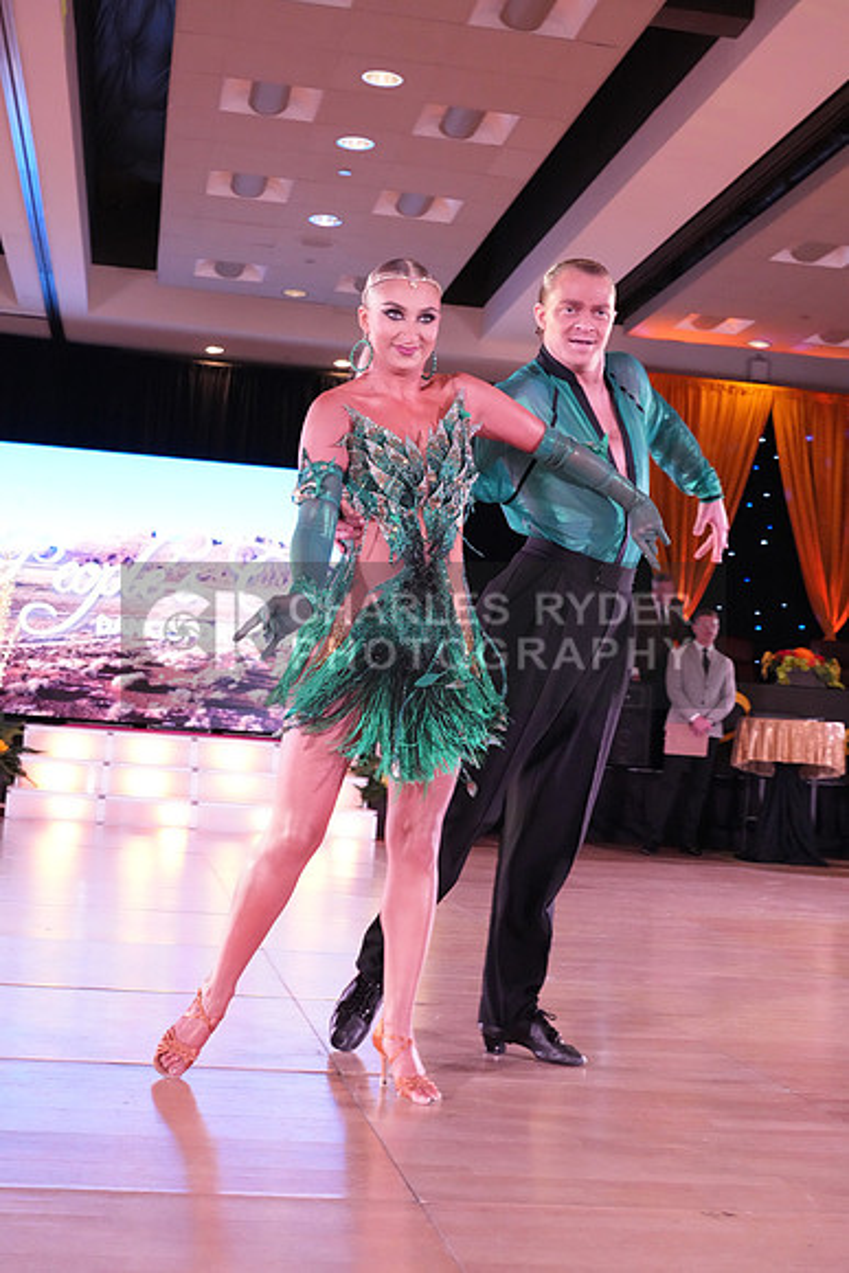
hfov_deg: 28.1
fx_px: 1697
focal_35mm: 48
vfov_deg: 41.1
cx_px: 424
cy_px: 636
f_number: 7.1
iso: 8000
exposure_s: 1/250
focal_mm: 48
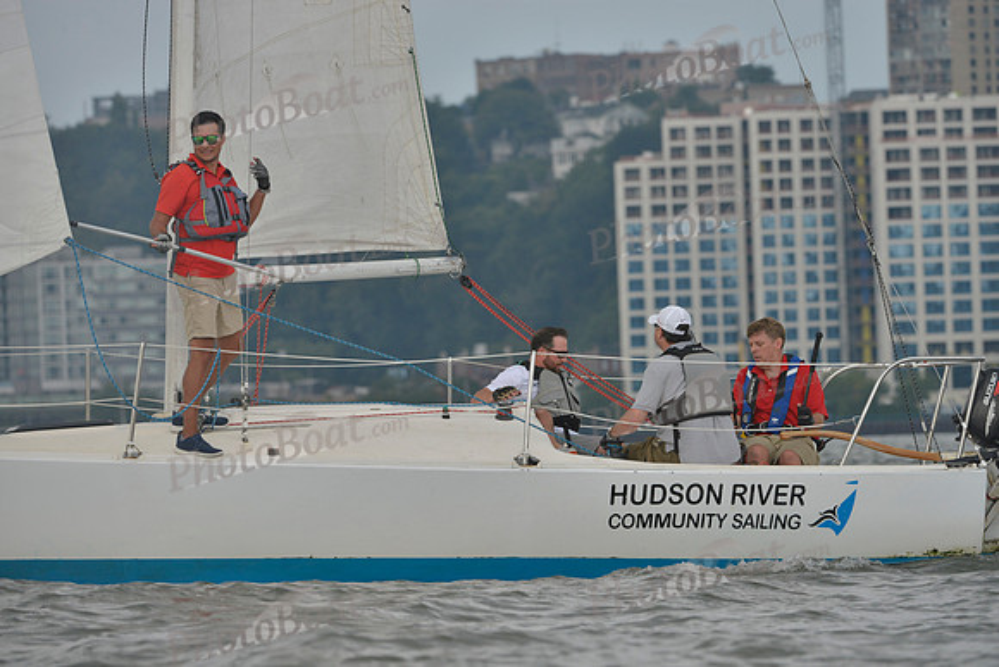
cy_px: 334
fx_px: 8604
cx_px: 500
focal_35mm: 310
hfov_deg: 6.6
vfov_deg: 4.4
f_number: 8
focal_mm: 310
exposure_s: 1/1000
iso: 400
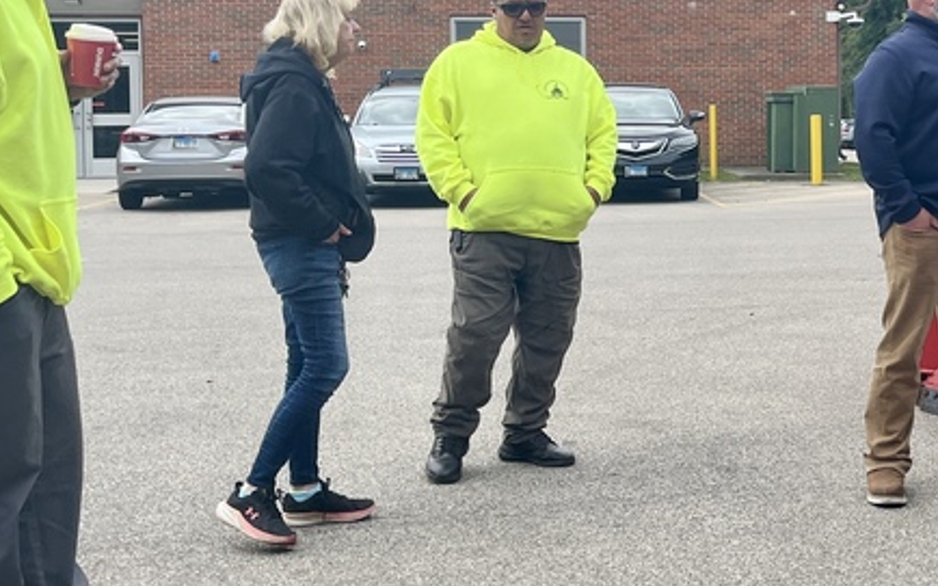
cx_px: 897
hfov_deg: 29.8
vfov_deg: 19.9
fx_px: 1661
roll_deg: +1.2
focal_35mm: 65
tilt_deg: -0.9
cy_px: 156
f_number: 1.6
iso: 50
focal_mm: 5.1
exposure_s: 1/1106
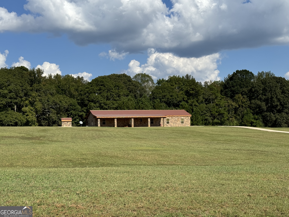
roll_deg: +0.5
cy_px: 108
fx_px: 401
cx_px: 144
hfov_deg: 39.7
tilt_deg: +1.2
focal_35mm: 48
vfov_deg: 30.3
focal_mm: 6.76
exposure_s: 1/5376
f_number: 1.78
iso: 64
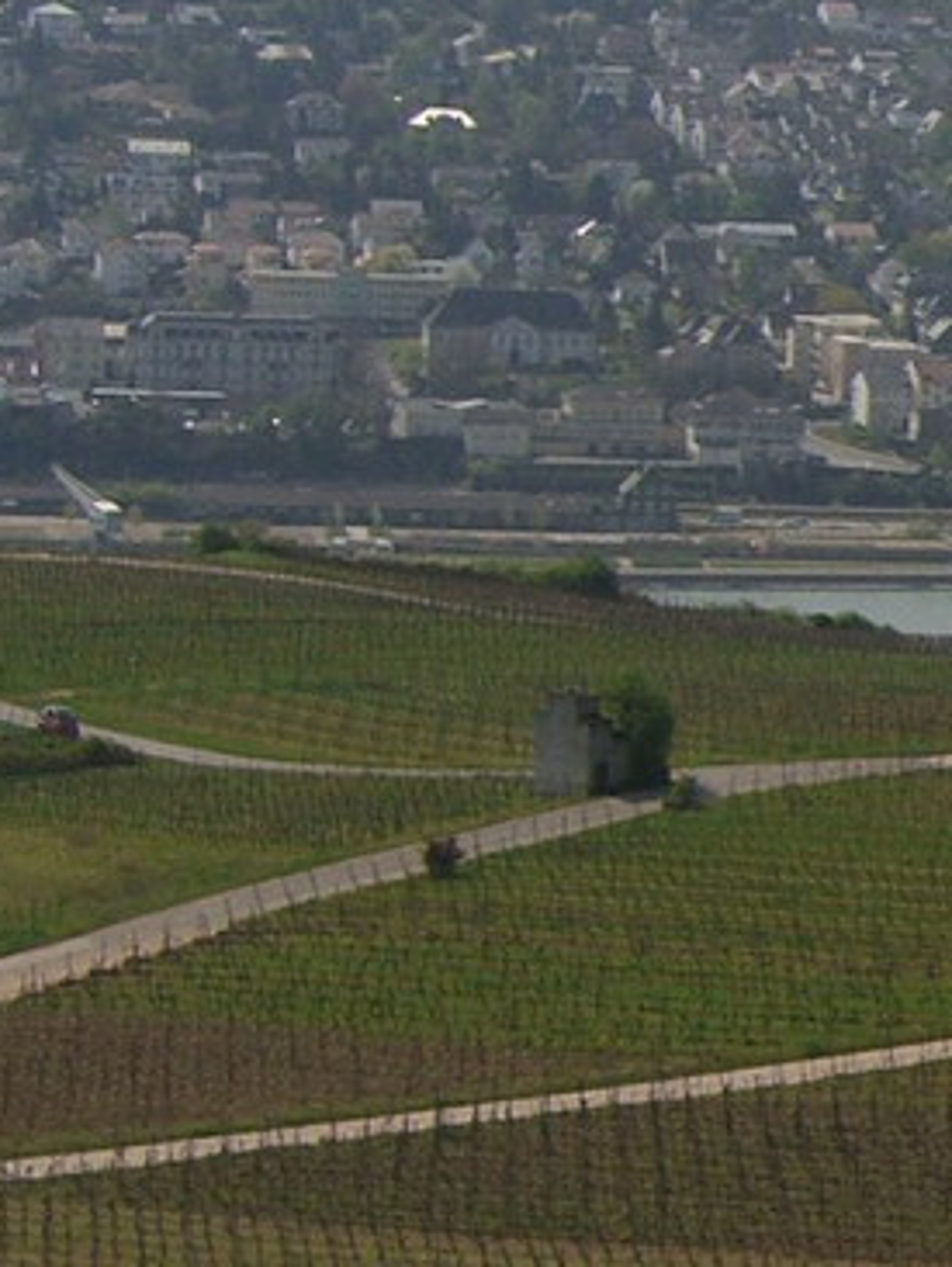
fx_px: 6080
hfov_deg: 8.1
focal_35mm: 166
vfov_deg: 11.9
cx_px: 2472
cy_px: 492
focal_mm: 7.9
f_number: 8
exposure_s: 1/250
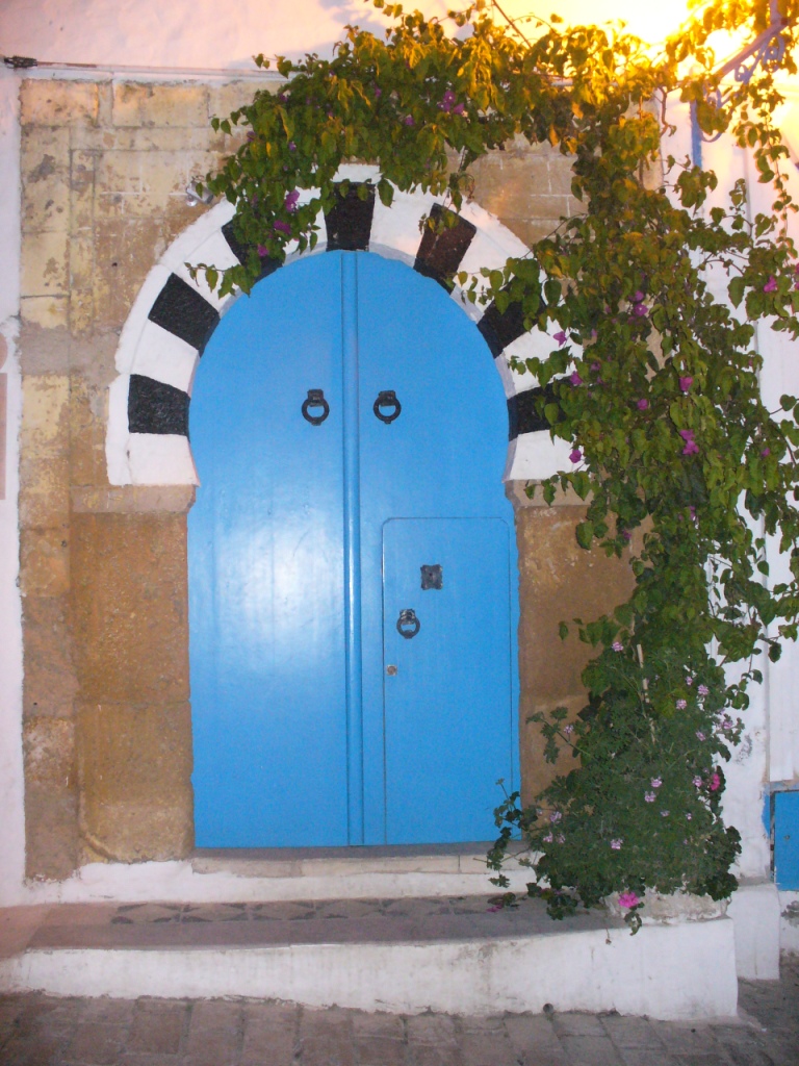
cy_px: 533
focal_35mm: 37
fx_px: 1139
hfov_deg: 38.7
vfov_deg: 50.1
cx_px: 400
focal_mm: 6.1
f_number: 2.8
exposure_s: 1/30
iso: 400
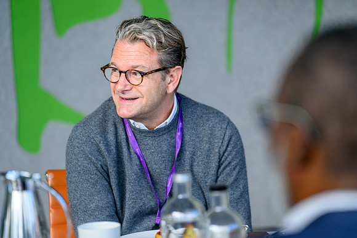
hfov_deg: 16.4
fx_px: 1238
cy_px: 119
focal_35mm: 125
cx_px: 178
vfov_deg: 11.0
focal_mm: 123
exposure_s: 1/400
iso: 450
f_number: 2.8
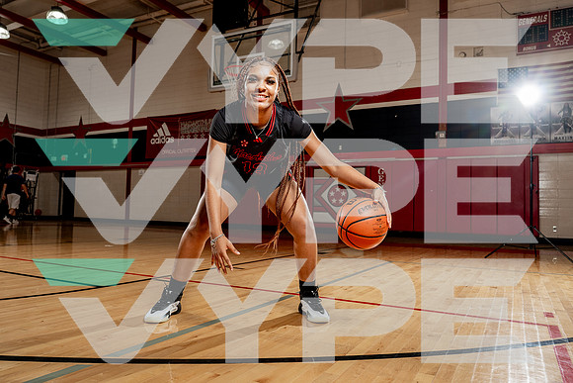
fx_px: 445
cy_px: 192
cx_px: 286
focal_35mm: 28
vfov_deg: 46.5
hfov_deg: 65.6
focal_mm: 25
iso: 640
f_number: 5.6
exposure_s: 1/250
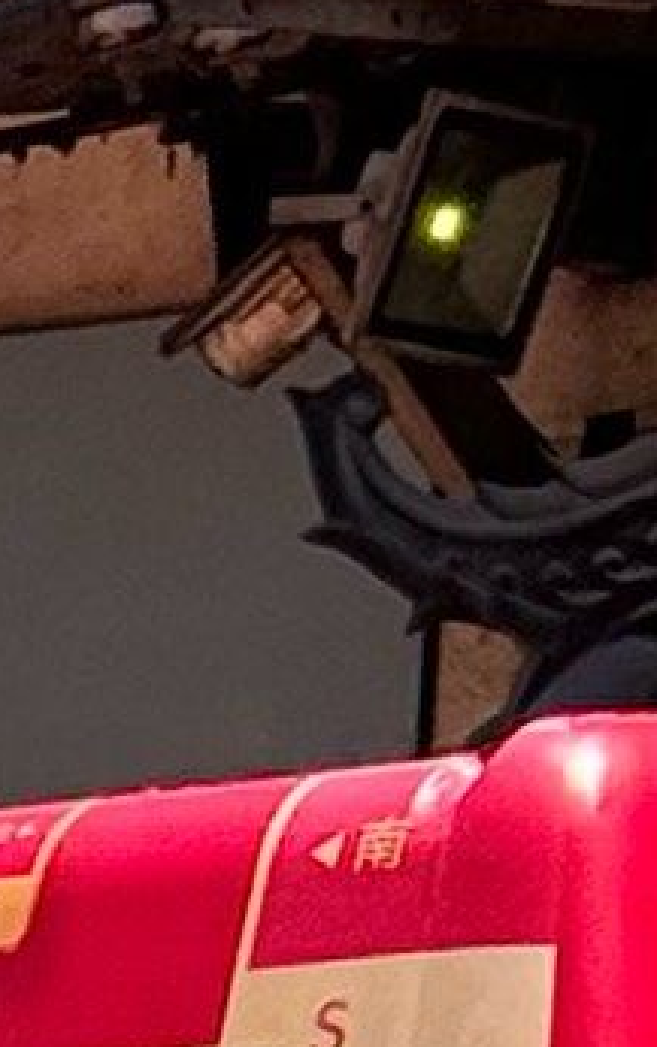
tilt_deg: -6.4
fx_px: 11460
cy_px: 3949
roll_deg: -1.4
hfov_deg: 3.2
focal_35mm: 401
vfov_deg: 4.8
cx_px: -1907
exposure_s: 1/2179
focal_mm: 6.76
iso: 64
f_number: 1.78
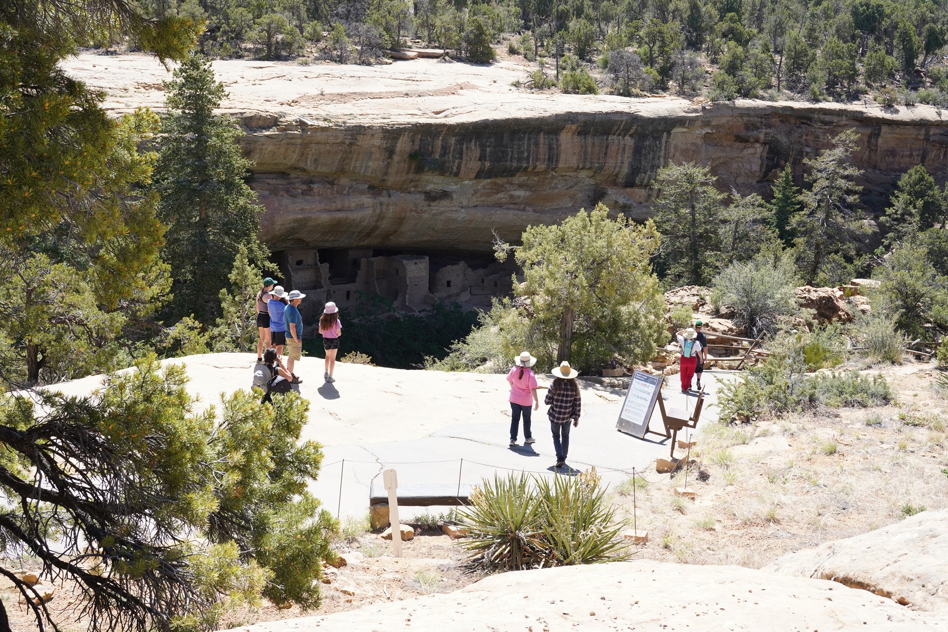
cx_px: 474
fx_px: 1159
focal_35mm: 44
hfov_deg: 44.5
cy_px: 316
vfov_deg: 30.5
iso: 250
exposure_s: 1/100
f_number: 13
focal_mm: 44
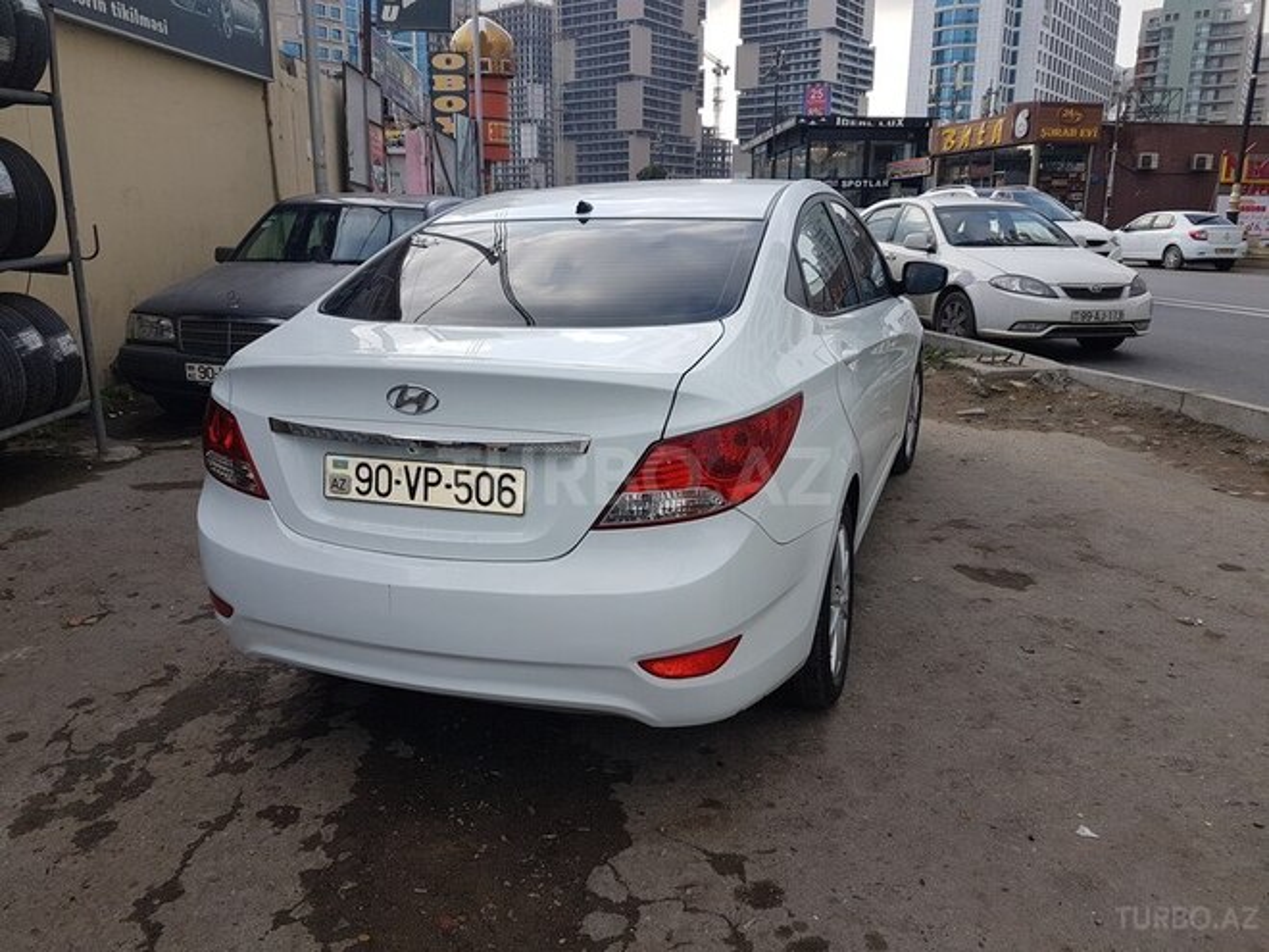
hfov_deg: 67.3
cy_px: 476
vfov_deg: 53.1
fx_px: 953
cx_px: 634
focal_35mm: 26
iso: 40
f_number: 1.7
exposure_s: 1/700
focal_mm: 4.2
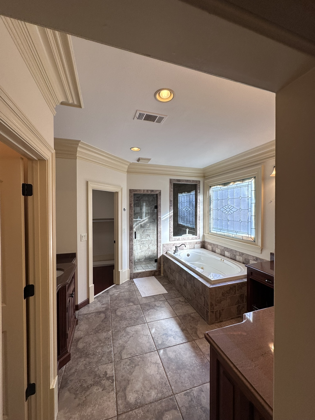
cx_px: 158
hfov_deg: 85.7
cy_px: 210
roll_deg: -0.7
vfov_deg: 102.1
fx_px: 170
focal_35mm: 14
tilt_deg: +0.9
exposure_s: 1/120
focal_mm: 2.22
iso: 80
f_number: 2.2
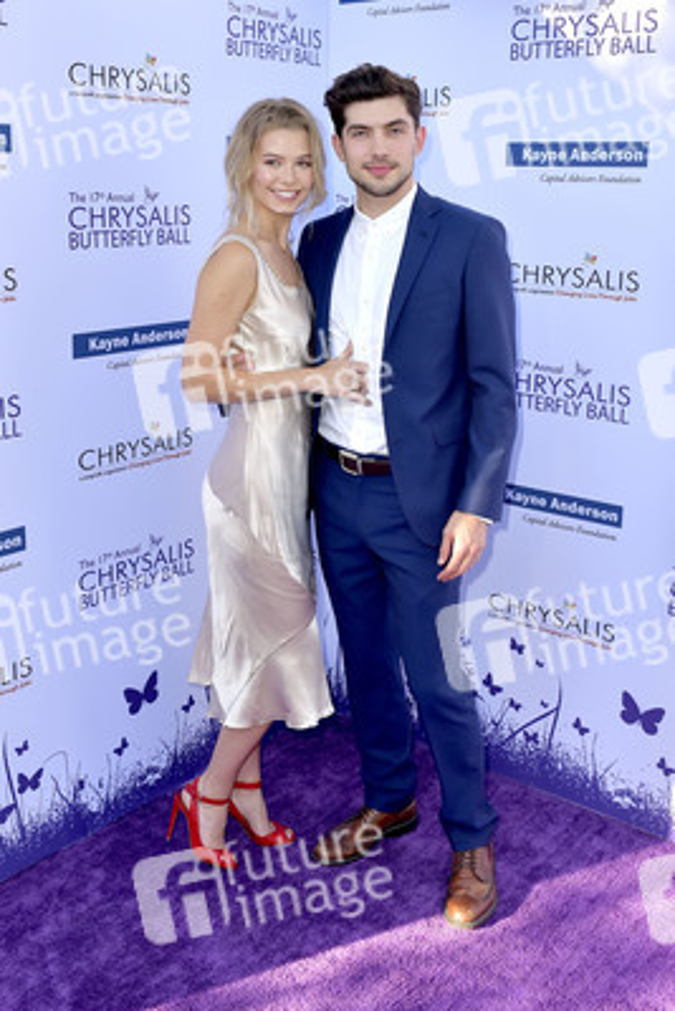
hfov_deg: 41.1
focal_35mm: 32
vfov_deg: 58.7
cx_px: 338
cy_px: 506
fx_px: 899
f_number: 6.3
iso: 200
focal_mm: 32
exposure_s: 1/250
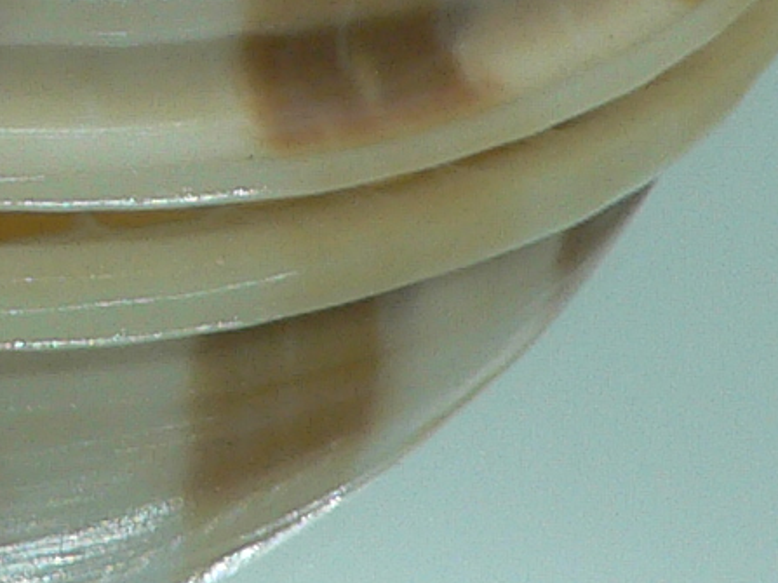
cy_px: -578
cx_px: -237
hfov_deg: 12.1
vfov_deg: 8.9
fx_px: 3550
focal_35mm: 158
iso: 80
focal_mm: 4.6
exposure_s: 1/60
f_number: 2.8
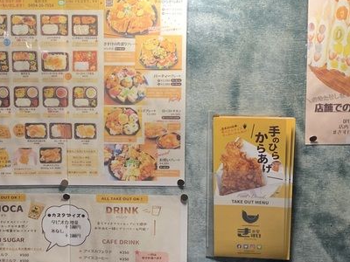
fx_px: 536
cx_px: 120
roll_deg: +0.9
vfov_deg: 27.5
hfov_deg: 35.9
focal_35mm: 53
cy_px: 123
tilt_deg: -5.0
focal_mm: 4.25
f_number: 1.8
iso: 80
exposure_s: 1/50
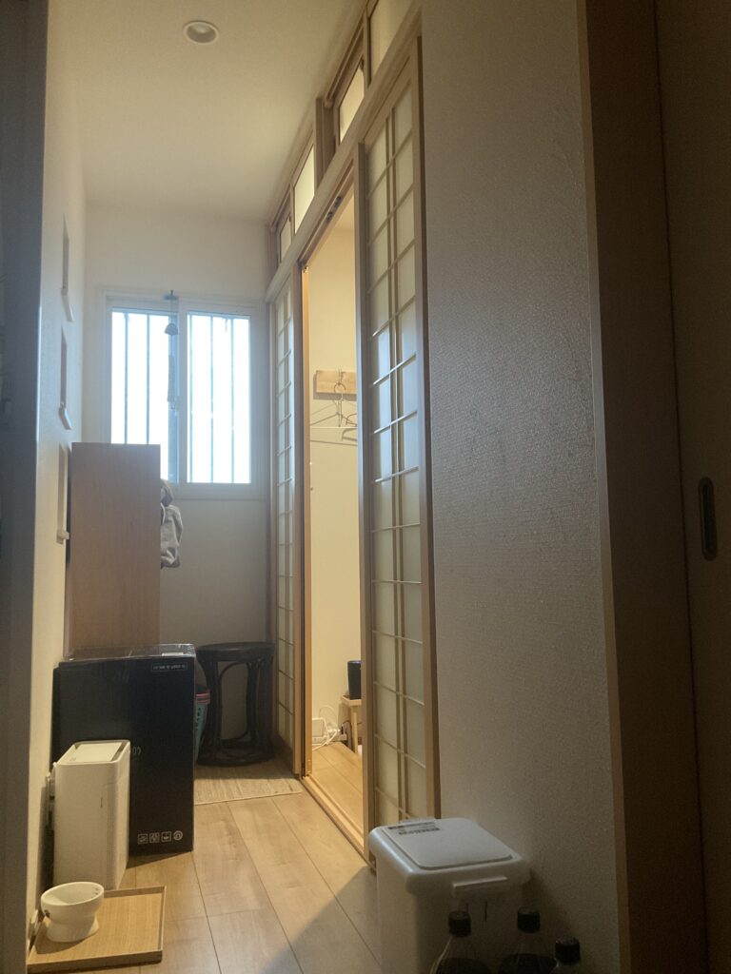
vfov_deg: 61.7
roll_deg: +0.3
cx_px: 366
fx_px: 817
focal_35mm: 29
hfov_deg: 48.2
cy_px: 487
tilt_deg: +6.4
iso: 320
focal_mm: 3
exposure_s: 1/33
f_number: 1.8
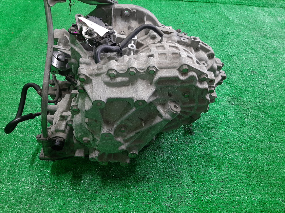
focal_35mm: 26
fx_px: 214
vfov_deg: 53.1
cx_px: 142
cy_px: 106
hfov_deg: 67.3
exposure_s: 1/50
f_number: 1.7
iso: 97
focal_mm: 3.93
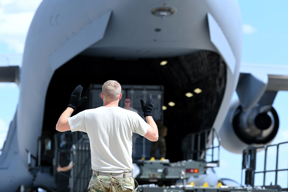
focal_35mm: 200
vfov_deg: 6.9
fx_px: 1600
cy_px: 96
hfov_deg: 10.3
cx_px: 144
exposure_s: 1/400
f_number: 5.6
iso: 125
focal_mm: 200
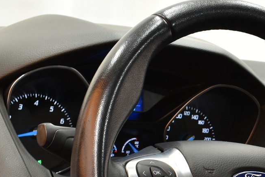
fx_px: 662
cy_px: 205
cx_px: 271
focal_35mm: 90
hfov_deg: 21.7
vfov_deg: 14.7
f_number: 8
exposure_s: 1/5
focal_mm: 24
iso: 400
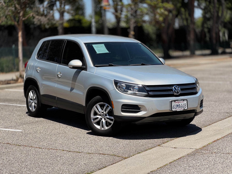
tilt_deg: -4.9
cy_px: 87
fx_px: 516
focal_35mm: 77
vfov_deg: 19.1
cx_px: 116
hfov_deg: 25.3
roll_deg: +1.9
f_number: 2.8
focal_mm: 9
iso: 25
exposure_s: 1/847
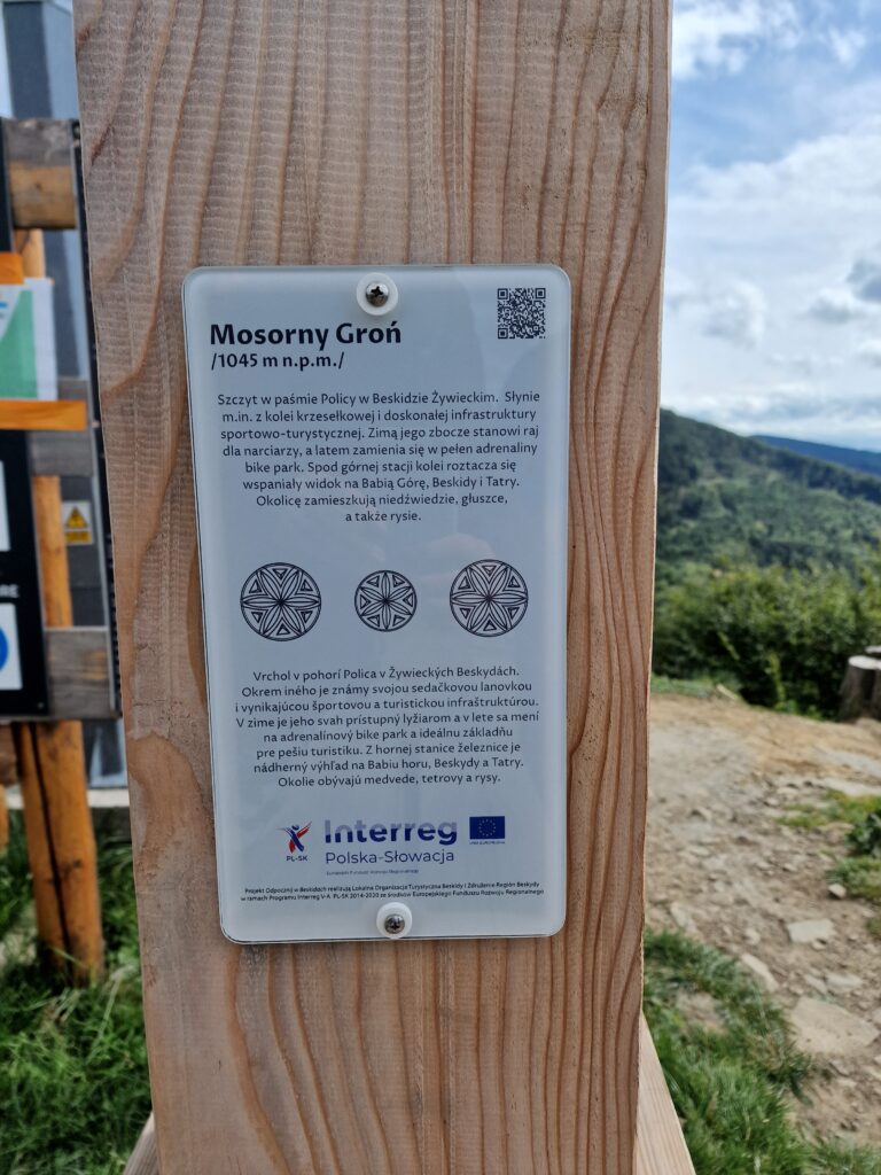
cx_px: 440
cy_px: 588
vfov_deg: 73.9
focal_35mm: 23
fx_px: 780
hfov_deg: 58.9
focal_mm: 6.4
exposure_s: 1/1164
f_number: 1.8
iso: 50
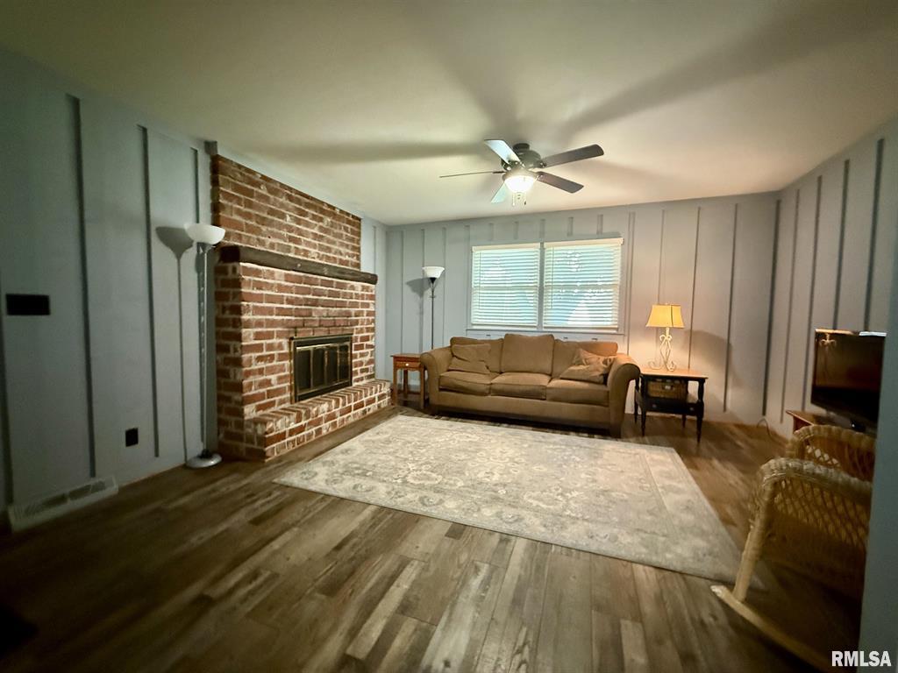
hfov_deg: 102.1
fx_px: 363
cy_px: 336
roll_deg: -1.0
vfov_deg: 85.7
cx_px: 449
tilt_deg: -1.3
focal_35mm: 14
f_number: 2.2
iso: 1600
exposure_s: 1/40
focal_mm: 2.22
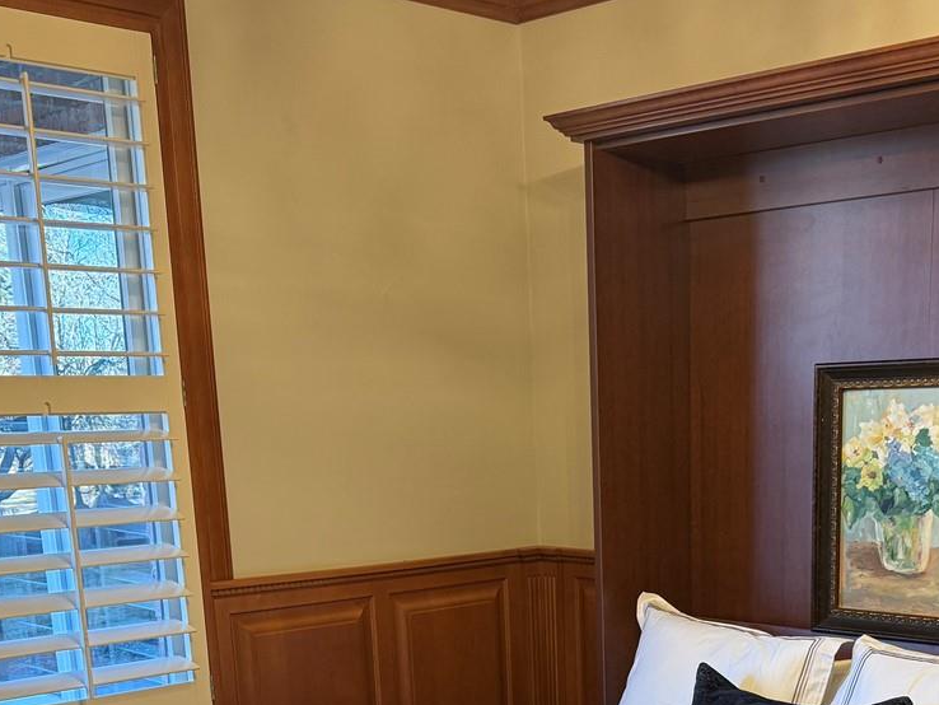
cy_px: 722
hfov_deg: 36.4
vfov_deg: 26.4
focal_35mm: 52
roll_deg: +1.3
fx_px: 1411
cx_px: 637
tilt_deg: -12.6
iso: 200
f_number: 1.78
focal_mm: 6.76
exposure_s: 1/120
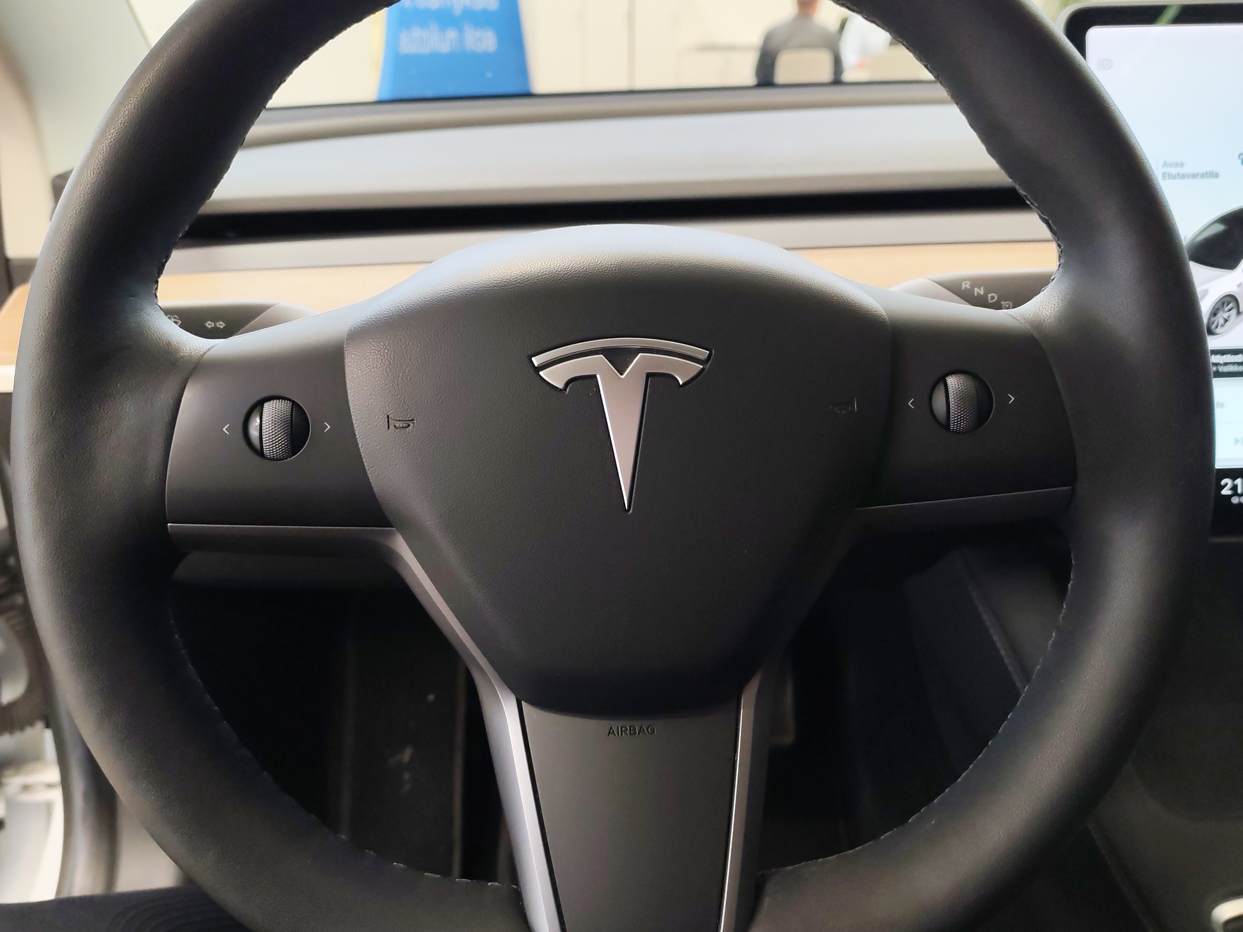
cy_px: 466
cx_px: 622
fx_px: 1185
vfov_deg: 42.9
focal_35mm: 33
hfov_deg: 55.4
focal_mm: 6.12
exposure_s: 1/100
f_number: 1.9
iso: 800
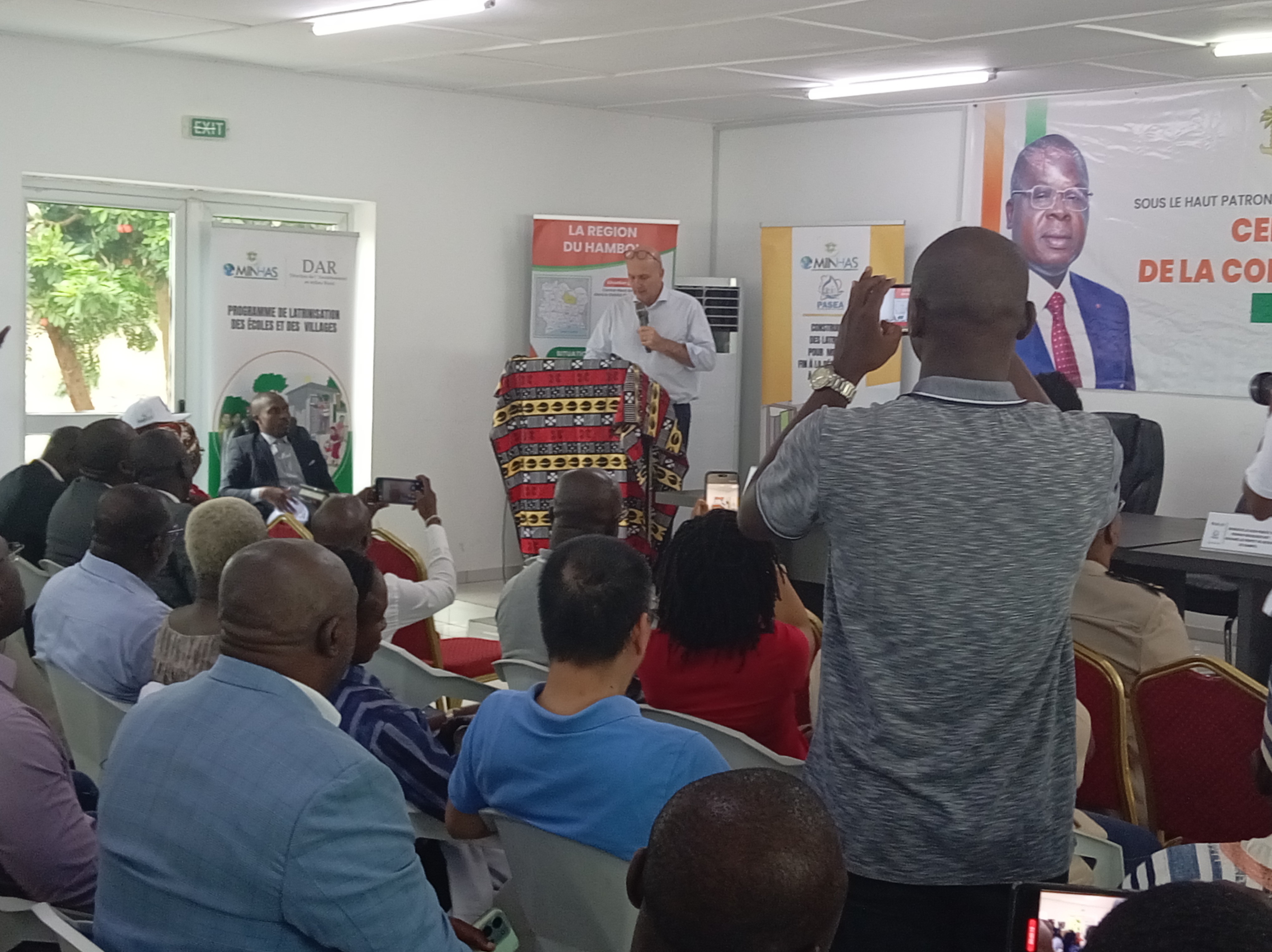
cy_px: 476
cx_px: 636
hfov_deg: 38.2
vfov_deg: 29.1
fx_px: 1836
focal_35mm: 50
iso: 205
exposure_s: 1/33.3
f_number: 1.8
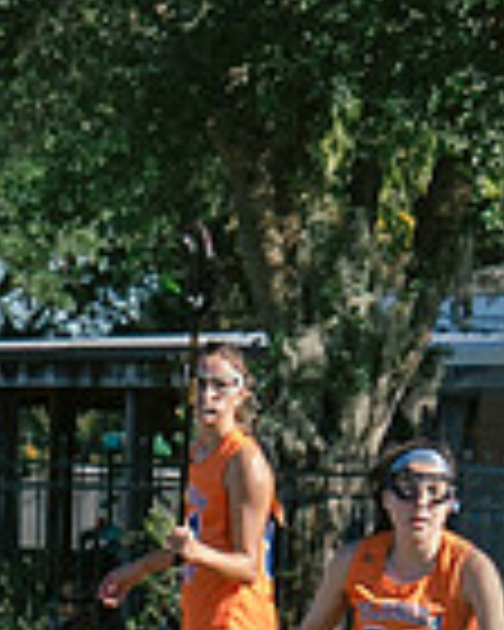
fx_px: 12437
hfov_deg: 2.3
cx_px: 1036
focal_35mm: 667
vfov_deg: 2.9
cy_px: 764
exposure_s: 1/800
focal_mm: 70
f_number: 5.6
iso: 250
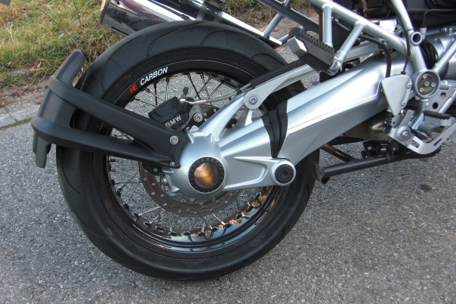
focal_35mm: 43
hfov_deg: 45.4
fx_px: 544
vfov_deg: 31.2
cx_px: 215
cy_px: 152
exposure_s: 1/80
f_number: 3
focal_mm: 6.9
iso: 50
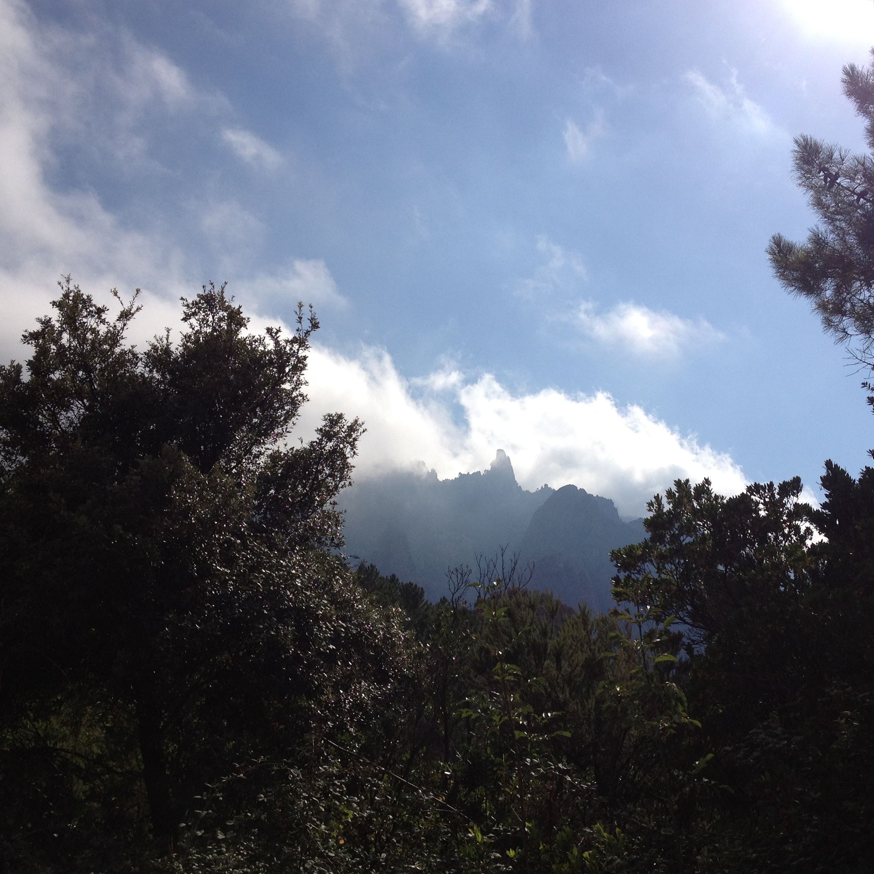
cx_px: 522
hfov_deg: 38.2
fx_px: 1257
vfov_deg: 38.3
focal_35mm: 44
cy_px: 425
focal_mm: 4.28
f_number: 2.4
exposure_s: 1/5025
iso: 64
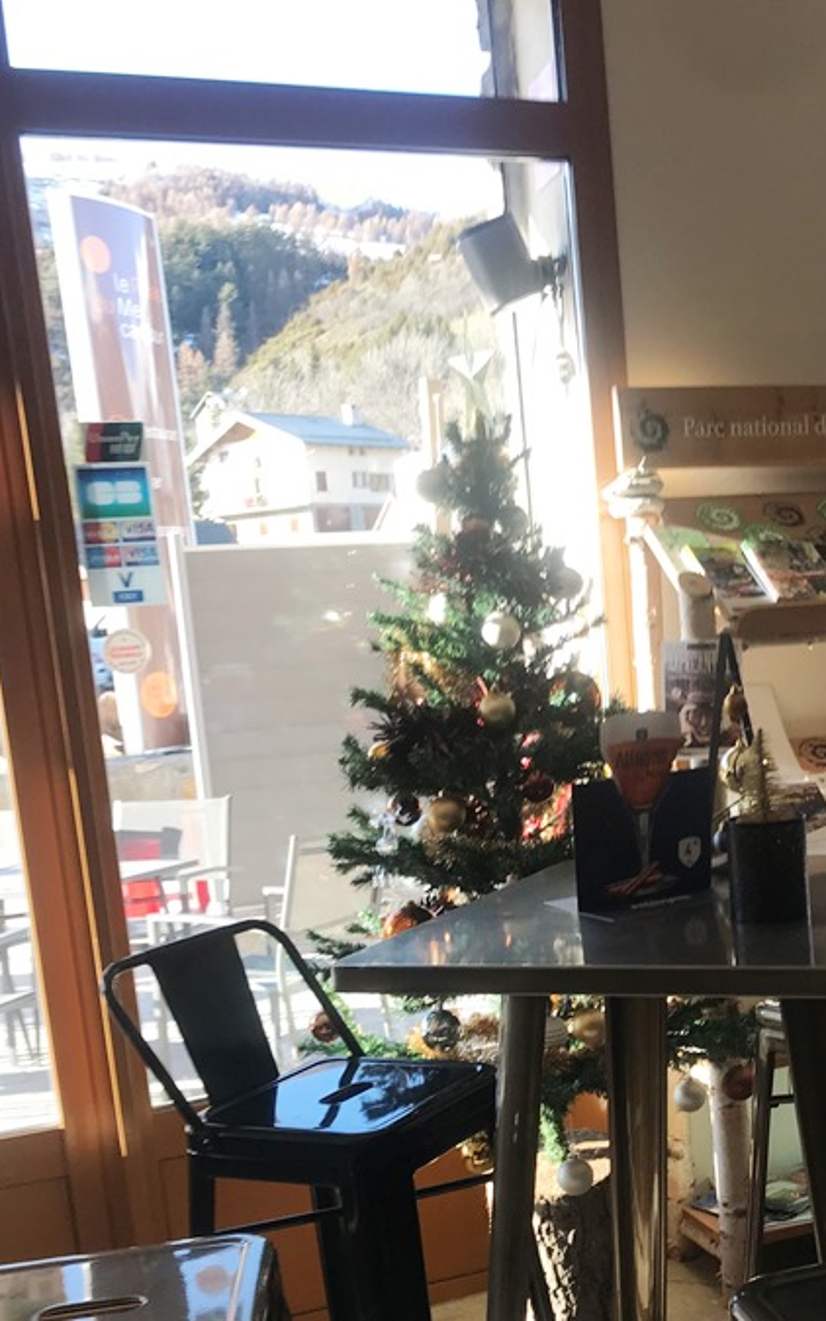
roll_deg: +5.4
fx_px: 1620
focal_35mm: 45
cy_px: 926
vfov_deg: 43.5
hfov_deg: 27.9
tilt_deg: -7.9
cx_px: 675
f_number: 1.8
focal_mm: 3.99
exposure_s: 1/147
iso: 20
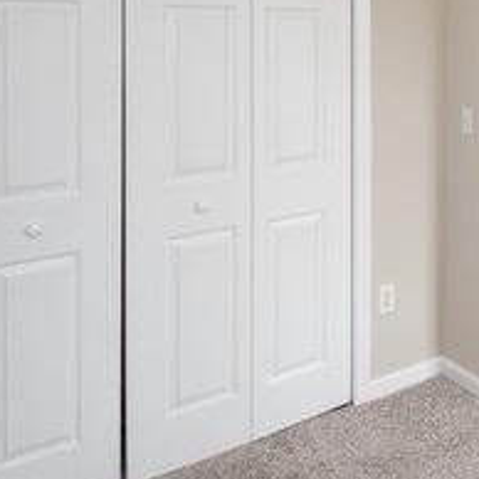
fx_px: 658
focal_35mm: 42
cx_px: 617
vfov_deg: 37.1
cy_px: 36
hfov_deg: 31.3
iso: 100
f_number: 8
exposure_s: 1/3.33
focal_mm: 10
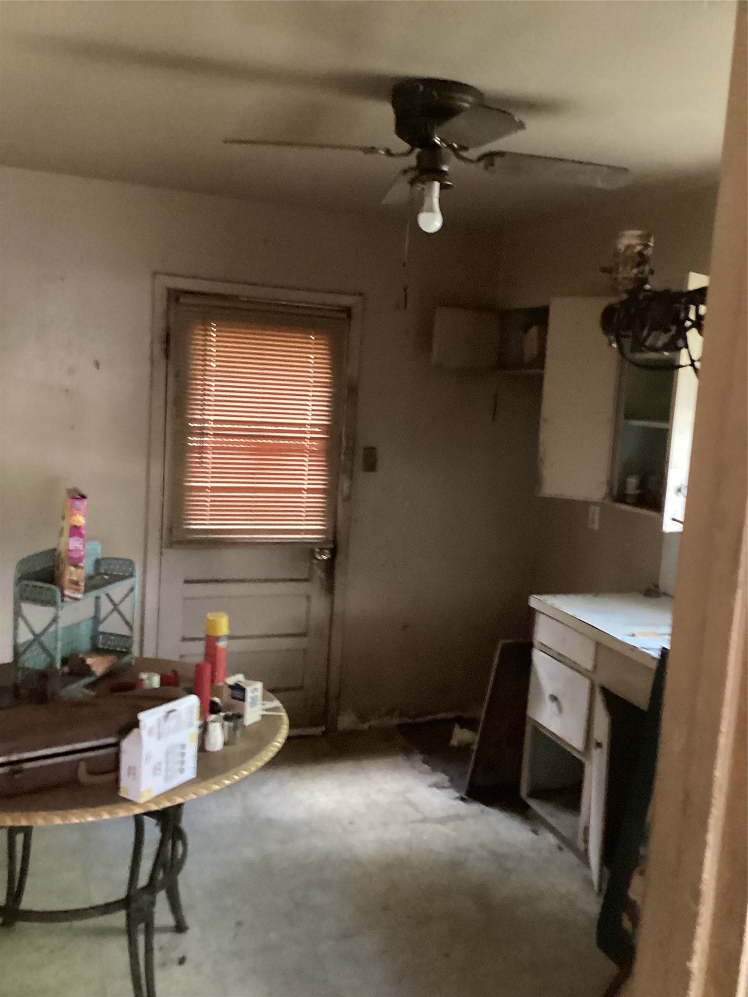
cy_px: 498
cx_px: 374
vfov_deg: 58.4
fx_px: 893
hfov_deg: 45.4
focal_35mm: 31
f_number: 2.4
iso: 640
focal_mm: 3.3
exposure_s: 1/17
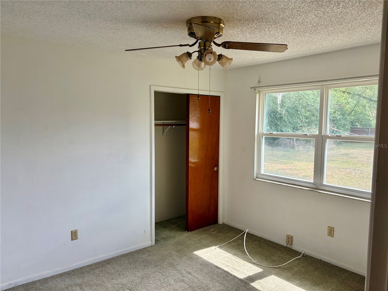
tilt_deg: -5.0
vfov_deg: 53.1
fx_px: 291
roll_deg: +1.1
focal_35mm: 26
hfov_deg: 67.3
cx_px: 194
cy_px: 146
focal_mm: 5.96
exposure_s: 1/121
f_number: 1.6
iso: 50
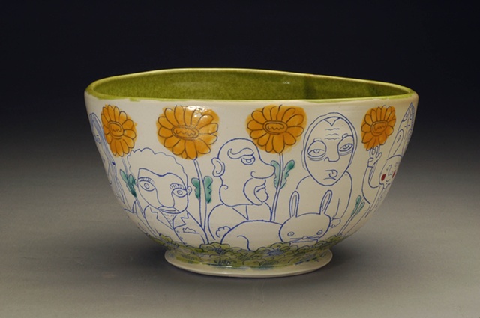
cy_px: 159
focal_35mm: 90
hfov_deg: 22.6
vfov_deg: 15.1
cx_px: 240
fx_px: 1198
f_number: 36
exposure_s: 1/3.33
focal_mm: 60
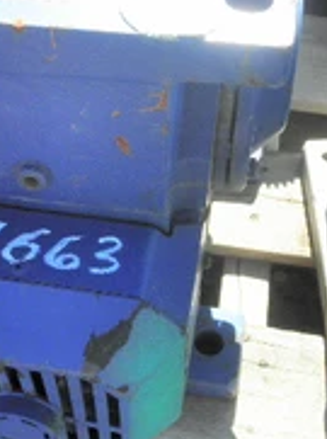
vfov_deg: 31.2
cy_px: 243
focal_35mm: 62
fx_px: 784
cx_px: 119
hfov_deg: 23.5
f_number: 3
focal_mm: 5
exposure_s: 1/400
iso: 64
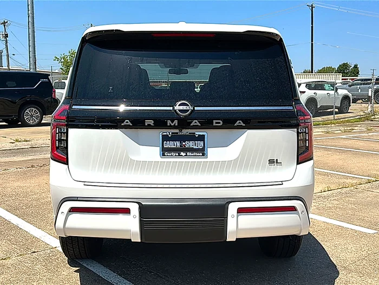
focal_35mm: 37
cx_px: 190
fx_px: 405
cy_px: 142
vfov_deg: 38.7
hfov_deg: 50.1
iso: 80
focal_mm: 6.86
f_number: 1.78
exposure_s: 1/9091
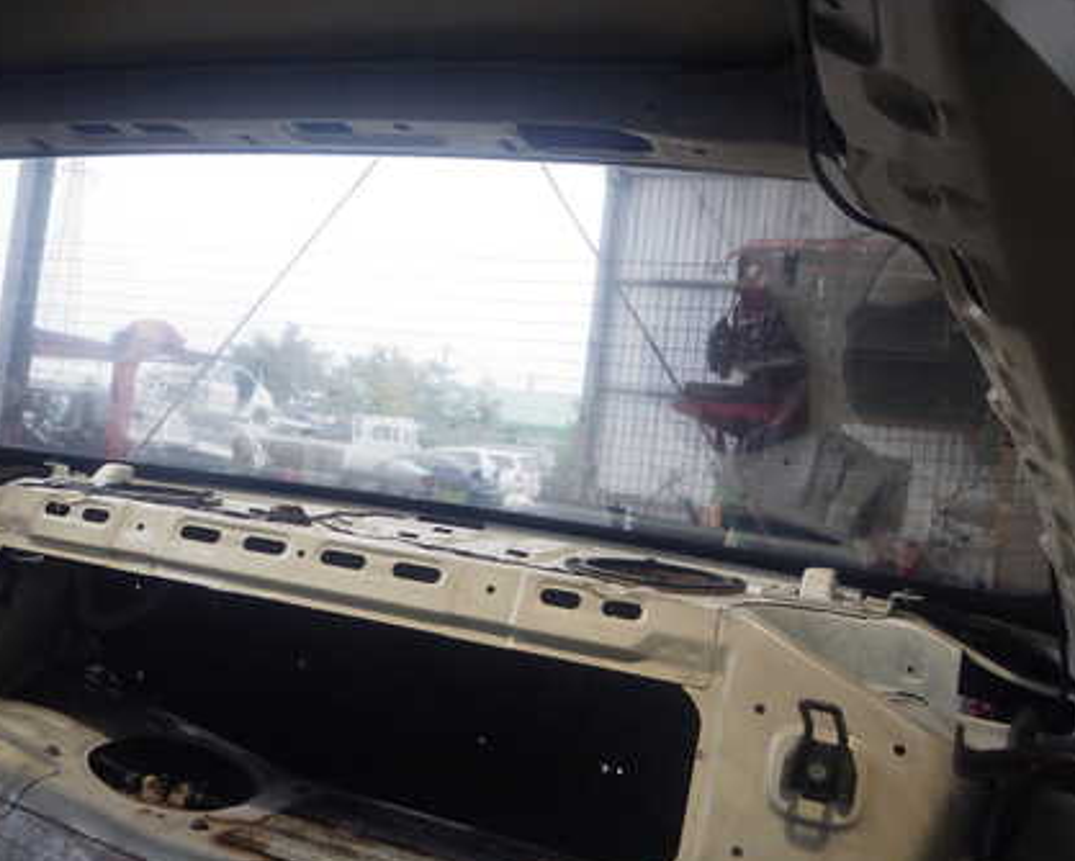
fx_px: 1114
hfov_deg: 50.8
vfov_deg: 42.3
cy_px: 406
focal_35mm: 35
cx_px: 383
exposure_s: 1/60
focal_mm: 4.5
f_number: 2.8
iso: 250
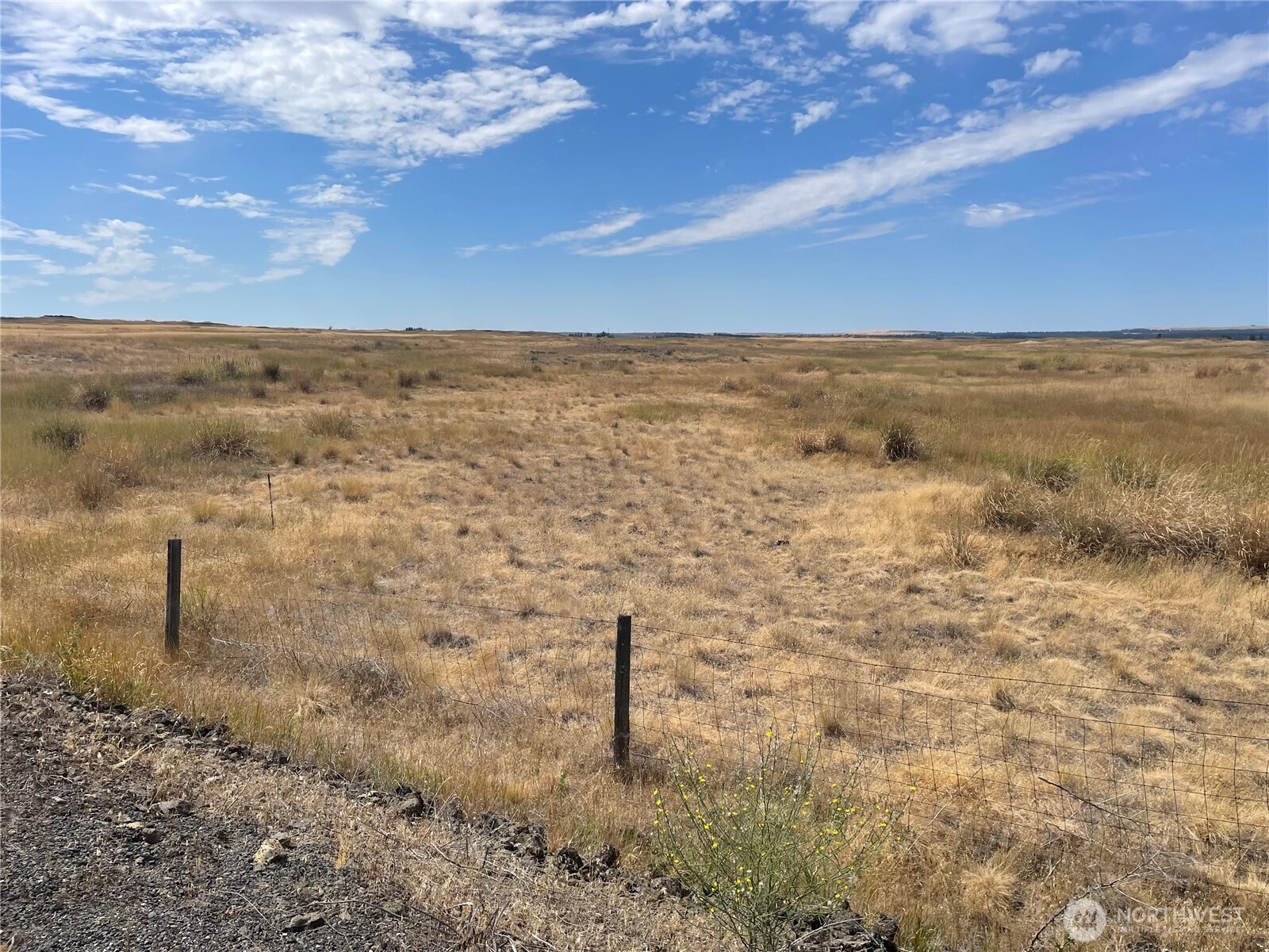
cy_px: 476
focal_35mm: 26
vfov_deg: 53.1
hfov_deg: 67.3
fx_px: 953
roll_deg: +0.3
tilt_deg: -10.2
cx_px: 634
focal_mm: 4.2
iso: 32
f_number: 1.6
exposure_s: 1/5051
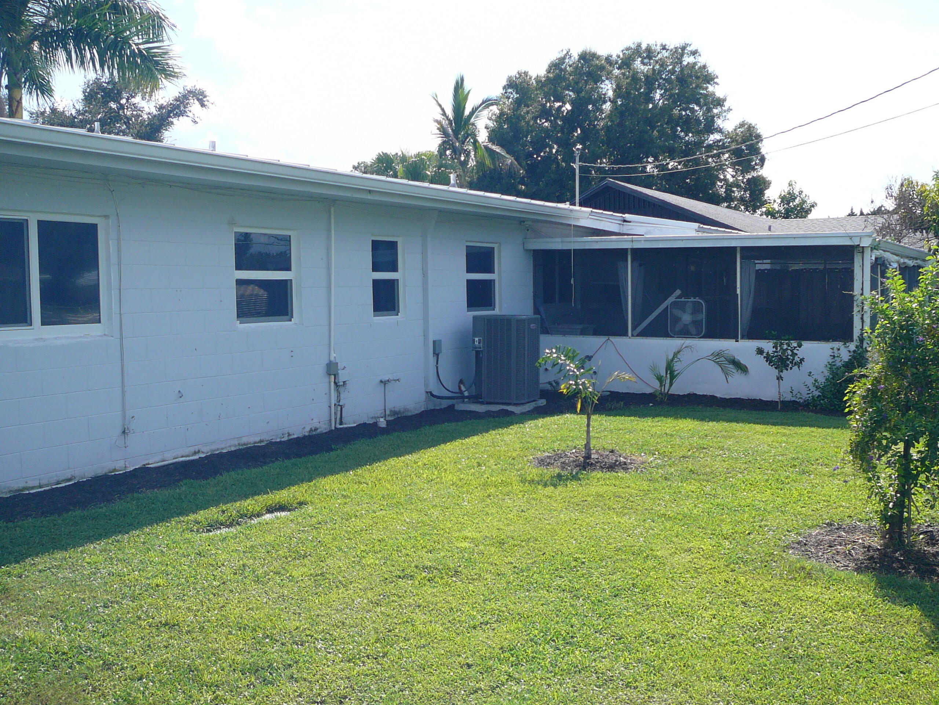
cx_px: 470
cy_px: 352
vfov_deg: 40.7
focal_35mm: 35
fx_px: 949
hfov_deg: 52.6
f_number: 2.8
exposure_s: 1/800
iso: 80
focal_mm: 5.2
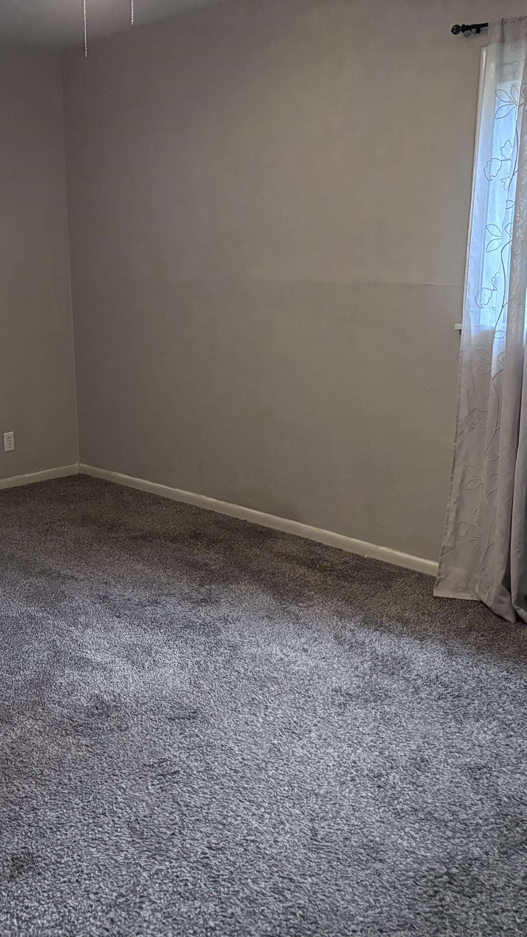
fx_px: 944
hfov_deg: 30.5
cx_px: 109
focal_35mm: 38
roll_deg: +1.5
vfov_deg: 52.8
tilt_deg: -13.1
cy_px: 471
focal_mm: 5.96
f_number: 1.6
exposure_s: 1/30
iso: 500
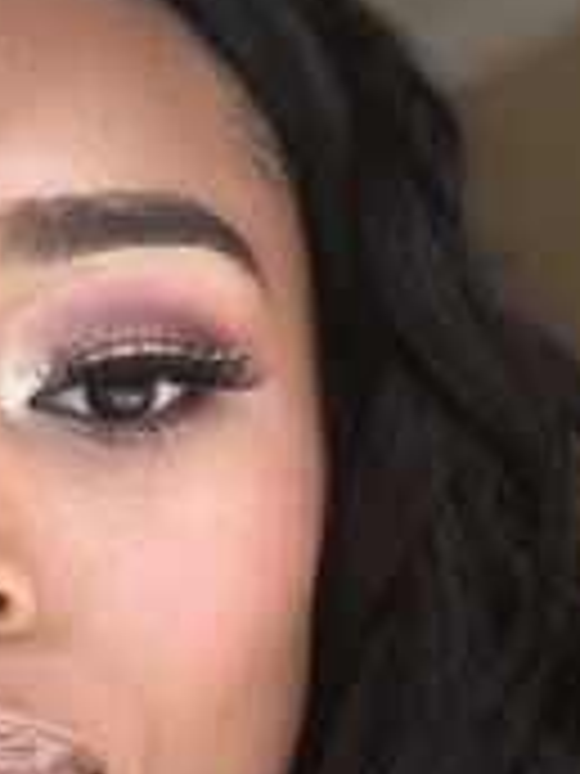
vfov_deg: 16.4
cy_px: 610
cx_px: 144
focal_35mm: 119
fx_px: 2659
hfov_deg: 12.4
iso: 32
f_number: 2.2
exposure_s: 1/120
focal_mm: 2.87
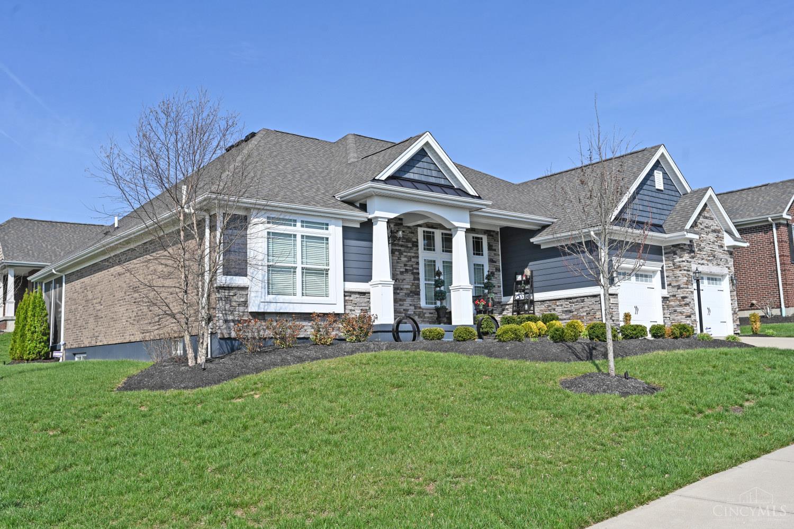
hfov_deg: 61.9
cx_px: 397
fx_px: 662
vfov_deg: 43.6
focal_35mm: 30
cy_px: 264
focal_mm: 30
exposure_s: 1/400
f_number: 8
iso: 100
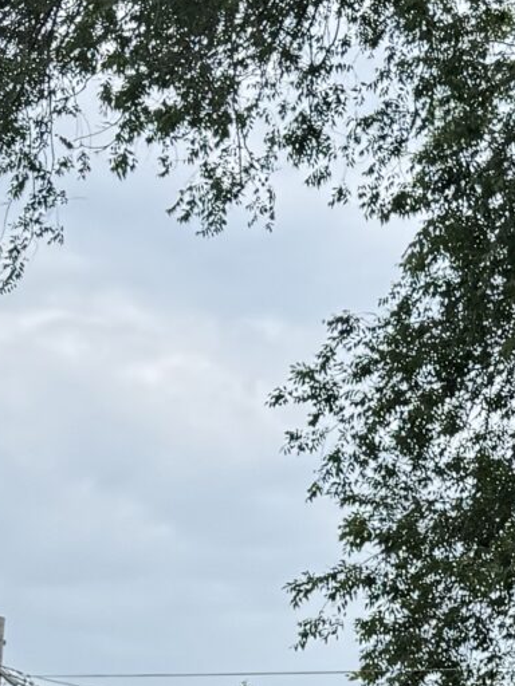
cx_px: 583
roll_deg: +1.1
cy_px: 927
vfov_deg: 15.5
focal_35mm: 120
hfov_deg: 12.1
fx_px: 2380
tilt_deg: +7.2
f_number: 1.78
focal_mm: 6.76
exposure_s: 1/853
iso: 80
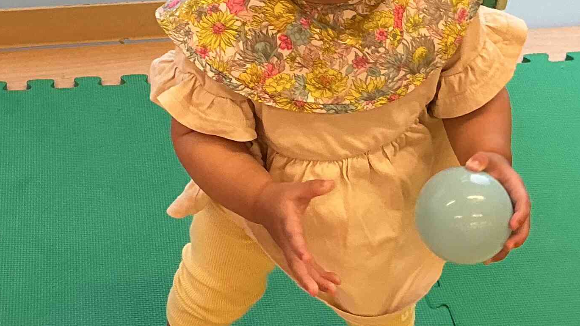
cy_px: 43
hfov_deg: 22.9
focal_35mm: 93
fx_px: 1430
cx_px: 212
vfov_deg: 12.9
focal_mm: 3
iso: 40
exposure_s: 1/120
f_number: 1.8
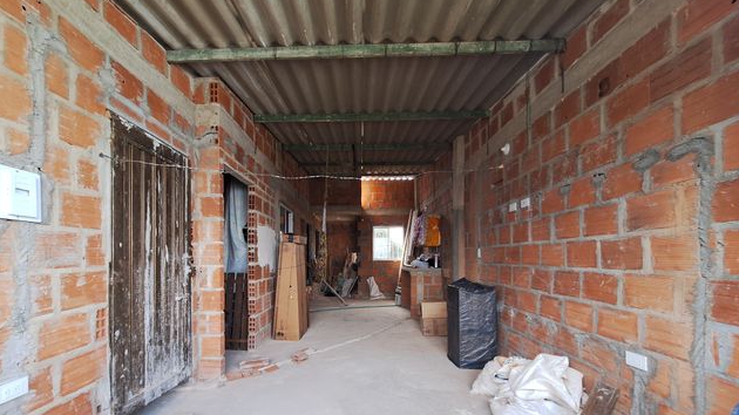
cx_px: 351
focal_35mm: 15
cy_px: 259
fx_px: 294
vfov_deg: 69.4
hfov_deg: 102.9
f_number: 2.2
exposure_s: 1/60
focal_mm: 1.74
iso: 64
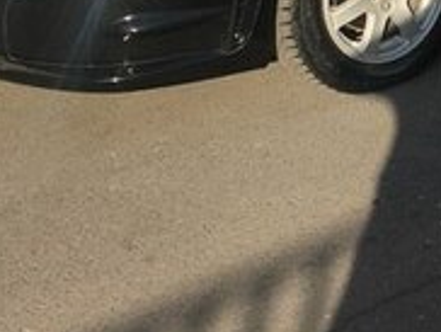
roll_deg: -1.3
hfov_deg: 17.4
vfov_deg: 13.8
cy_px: -55
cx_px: 594
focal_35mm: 105
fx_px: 1339
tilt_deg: -16.2
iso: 25
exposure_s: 1/836
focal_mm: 4.15
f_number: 2.2
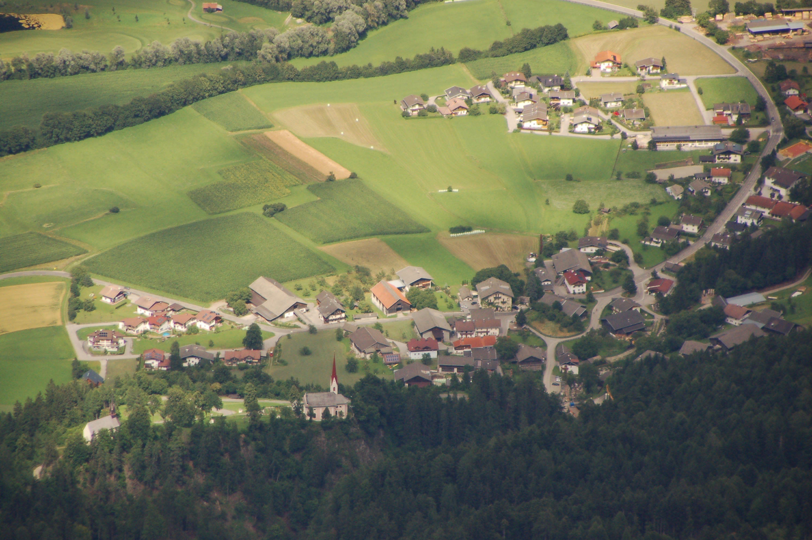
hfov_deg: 6.9
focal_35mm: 300
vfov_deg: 4.6
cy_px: 270
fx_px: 6761
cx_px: 406
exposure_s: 1/500
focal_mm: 200
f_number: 5.6
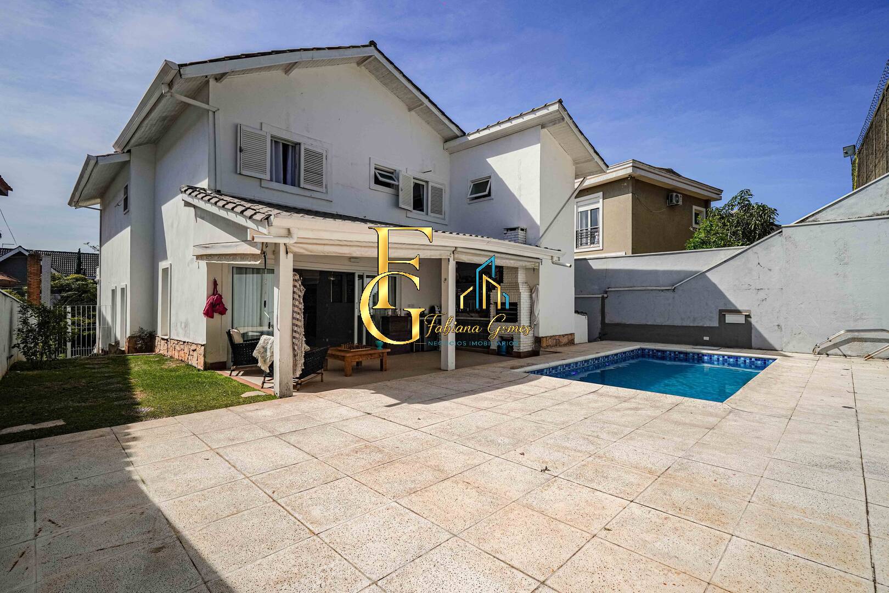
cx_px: 444
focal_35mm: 17
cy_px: 296
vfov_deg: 71.6
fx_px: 411
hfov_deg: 94.5
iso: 50
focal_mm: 11.1
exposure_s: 1/400
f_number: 5.6
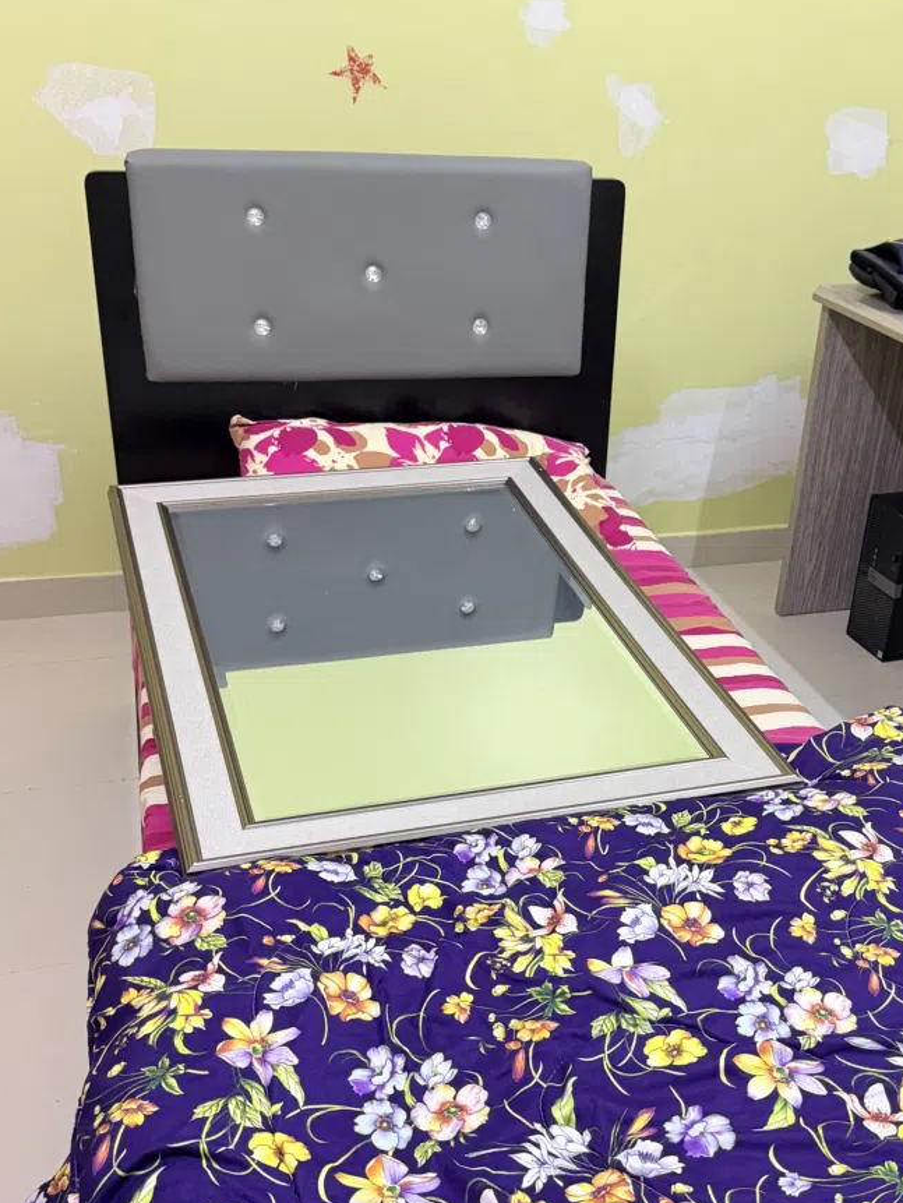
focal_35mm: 38
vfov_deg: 48.8
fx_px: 1321
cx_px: 578
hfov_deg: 37.5
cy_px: 698
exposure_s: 1/60
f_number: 1.78
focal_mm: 6.76
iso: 500
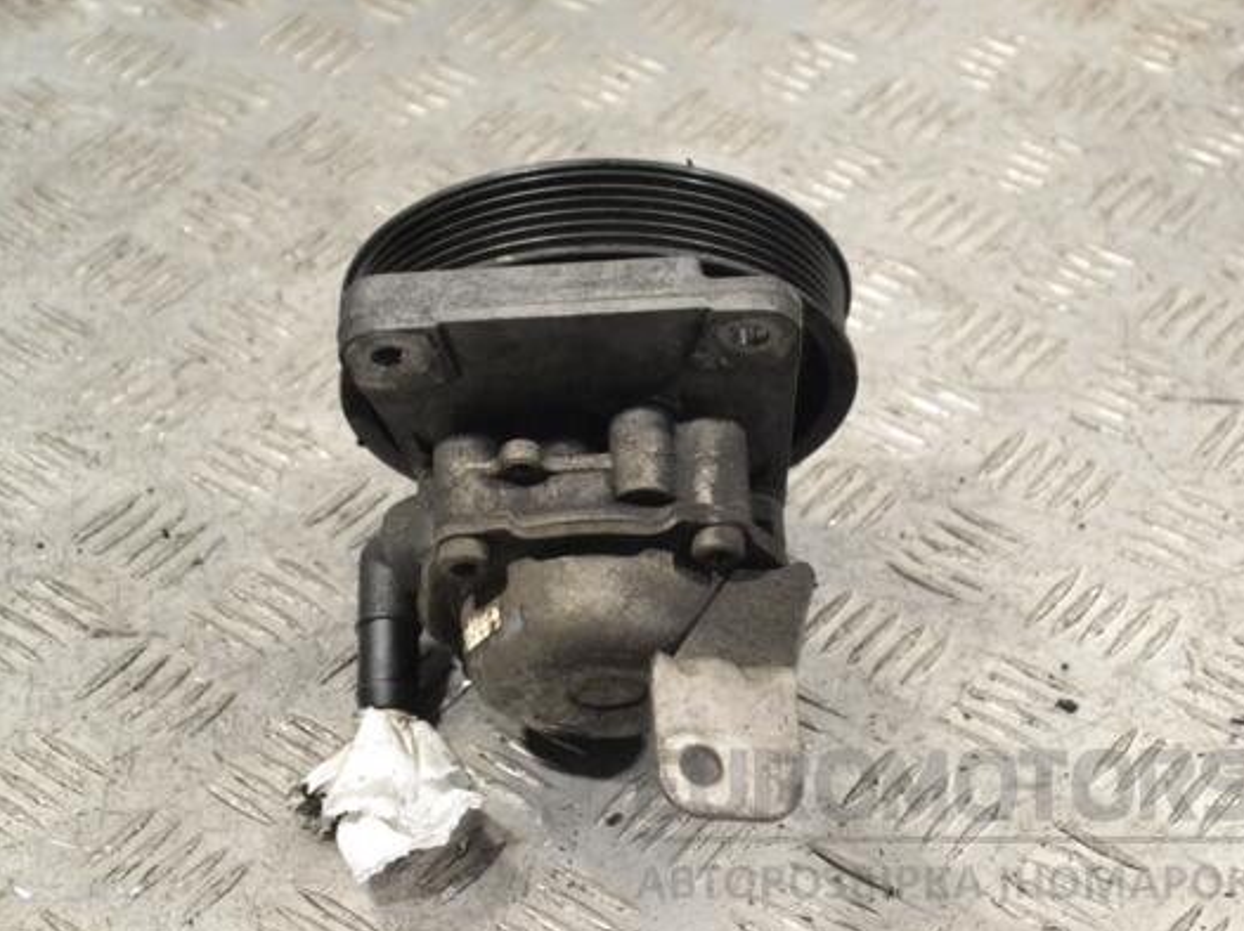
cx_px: 591
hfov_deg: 21.7
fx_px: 3253
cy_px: 470
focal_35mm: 91
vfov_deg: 16.3
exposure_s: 1/160
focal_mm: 55
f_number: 6.3
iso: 3200
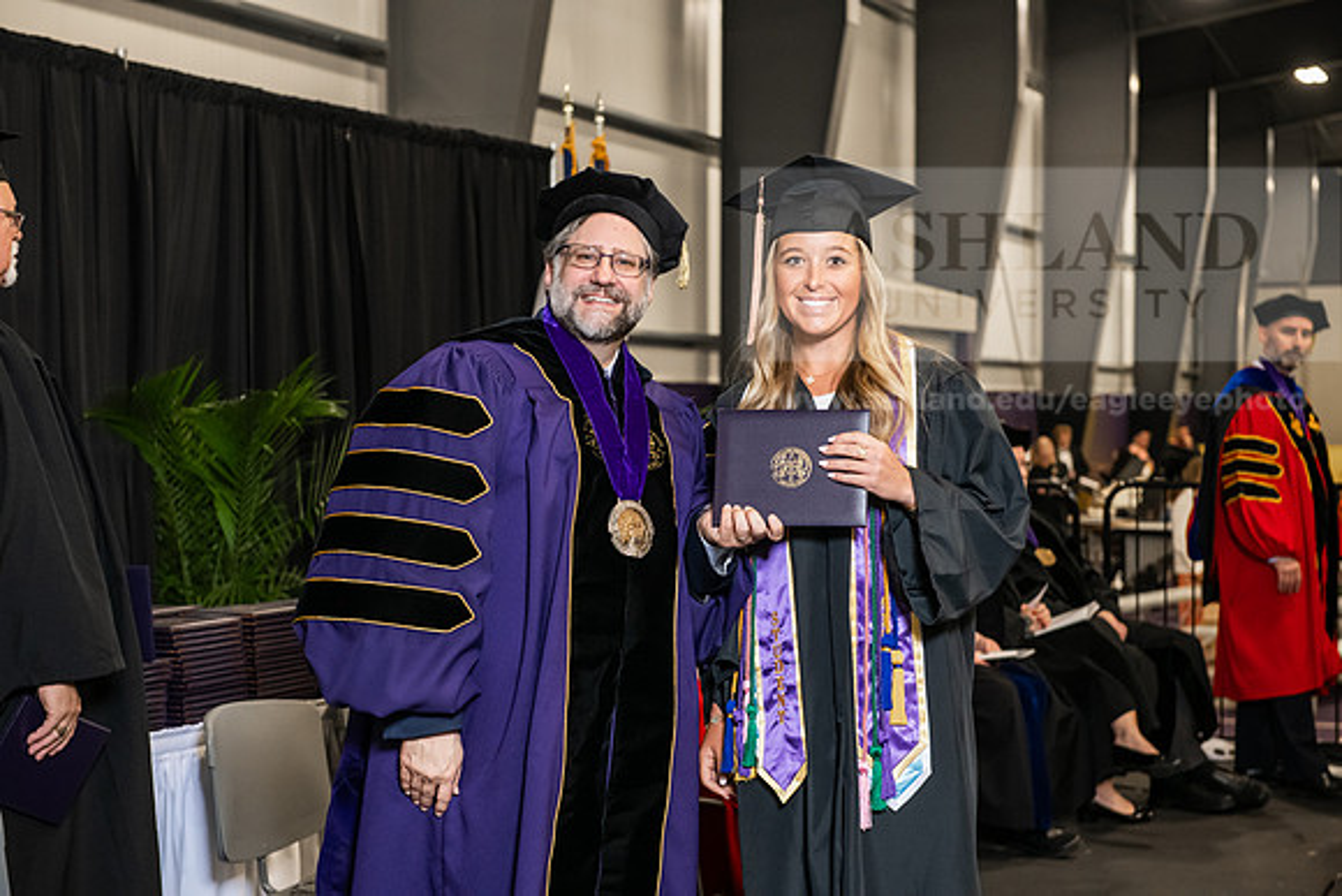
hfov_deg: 28.8
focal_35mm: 70
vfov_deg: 19.5
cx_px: 671
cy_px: 448
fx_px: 2610
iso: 2500
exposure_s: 1/200
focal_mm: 70
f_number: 5
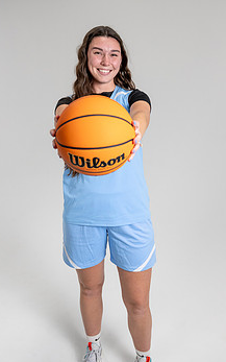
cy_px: 184
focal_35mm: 41
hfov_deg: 31.2
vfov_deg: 48.2
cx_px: 132
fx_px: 404
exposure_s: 1/500
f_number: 3.5
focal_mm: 31
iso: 1250
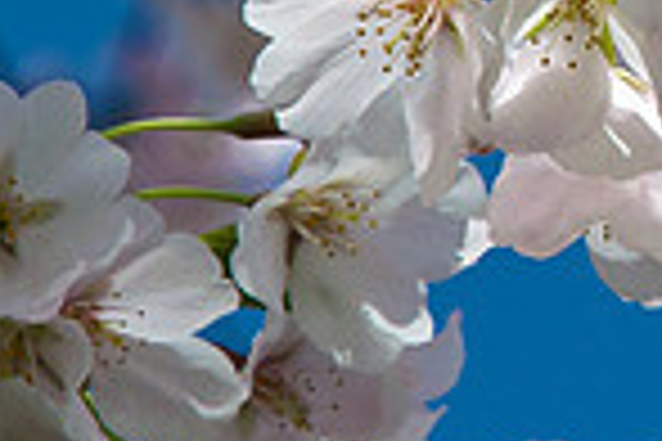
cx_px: 1036
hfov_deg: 4.1
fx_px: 9248
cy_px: 106
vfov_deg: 2.7
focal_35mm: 503
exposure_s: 1/500
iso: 400
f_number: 11
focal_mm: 85
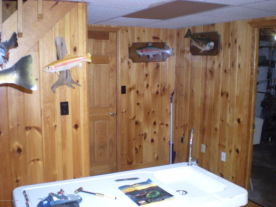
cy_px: 104
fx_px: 303
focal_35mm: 38
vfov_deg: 37.7
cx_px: 138
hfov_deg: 49.0
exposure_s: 1/60
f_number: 3.1
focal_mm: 6.3
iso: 408
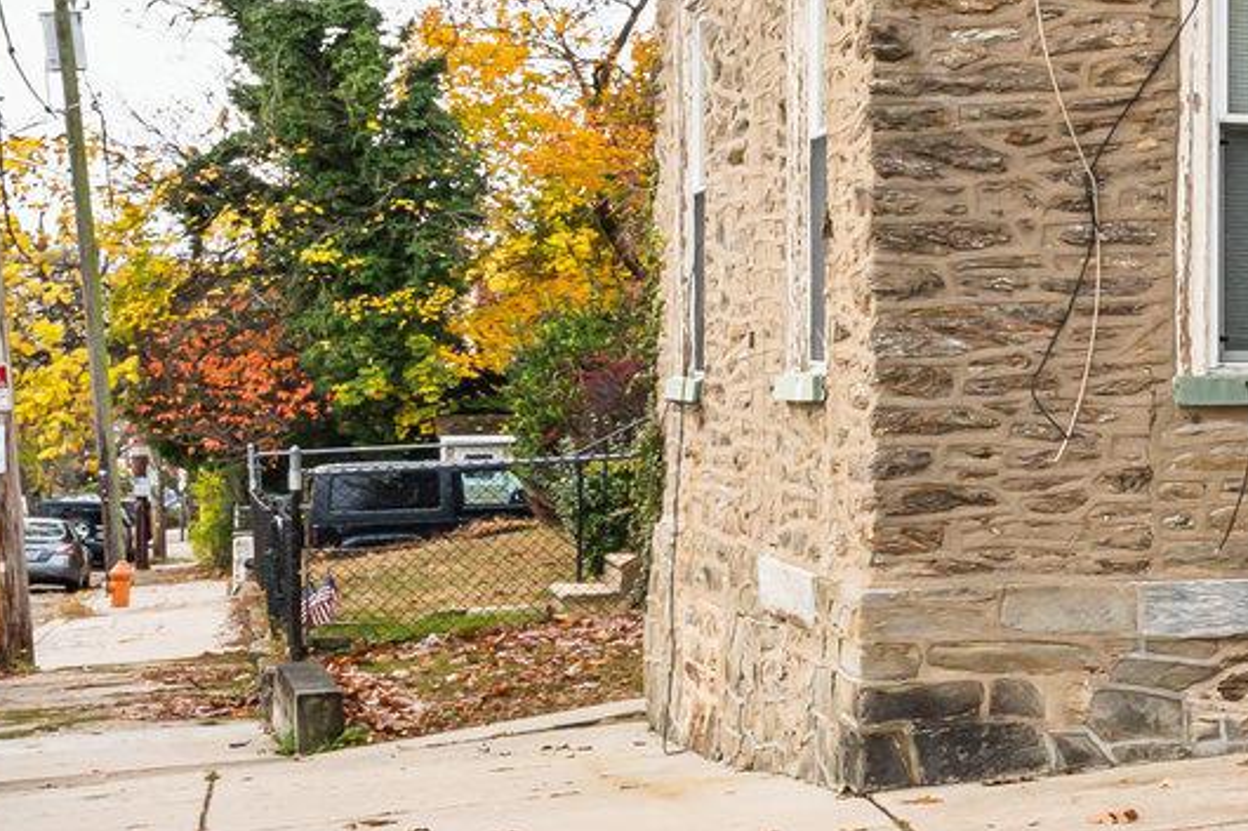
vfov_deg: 14.7
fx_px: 3013
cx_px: 2265
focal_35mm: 87
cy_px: -404
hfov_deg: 18.3
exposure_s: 1/160
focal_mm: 22.5
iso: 640
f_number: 11
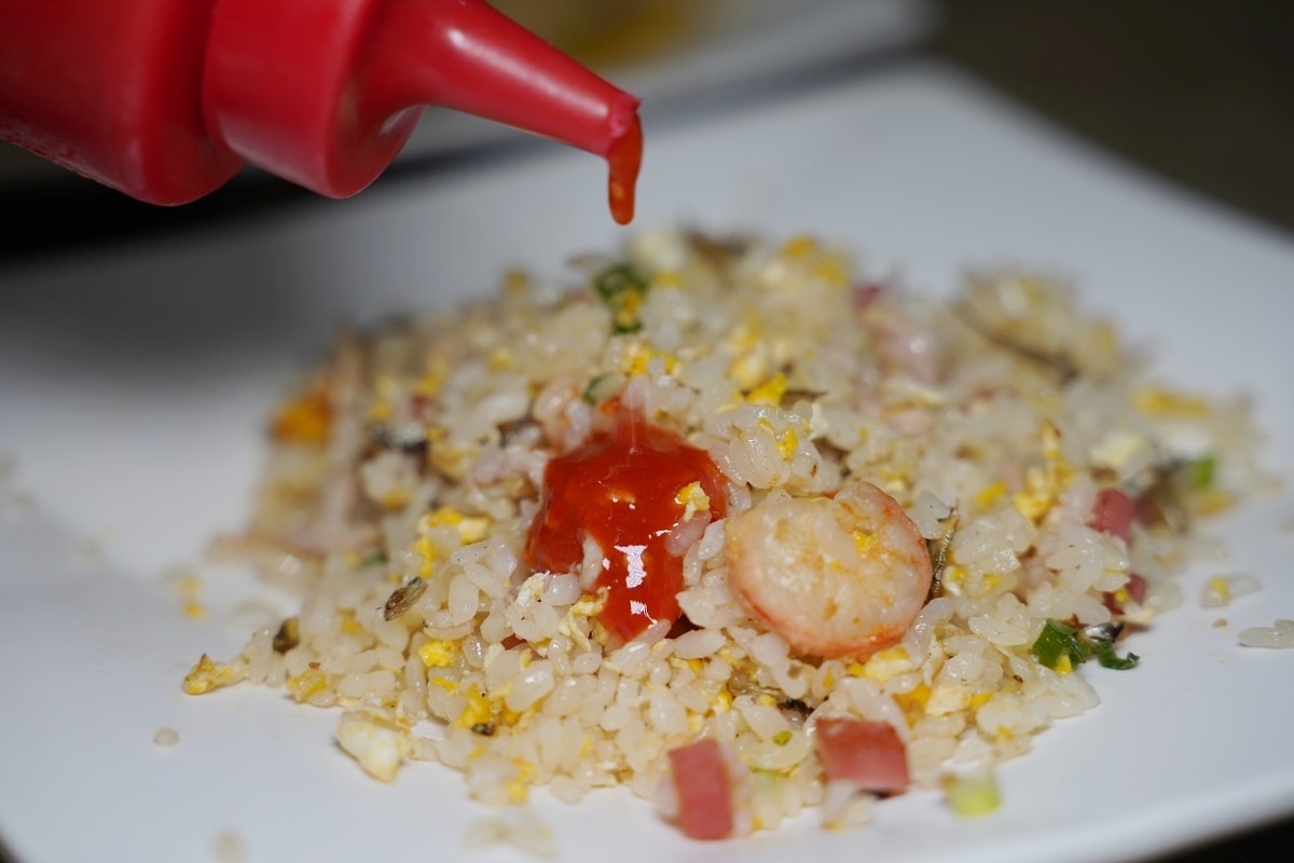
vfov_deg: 18.2
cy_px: 432
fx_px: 2696
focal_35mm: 75
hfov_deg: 27.0
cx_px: 647
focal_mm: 75
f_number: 4
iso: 125
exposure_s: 1/80
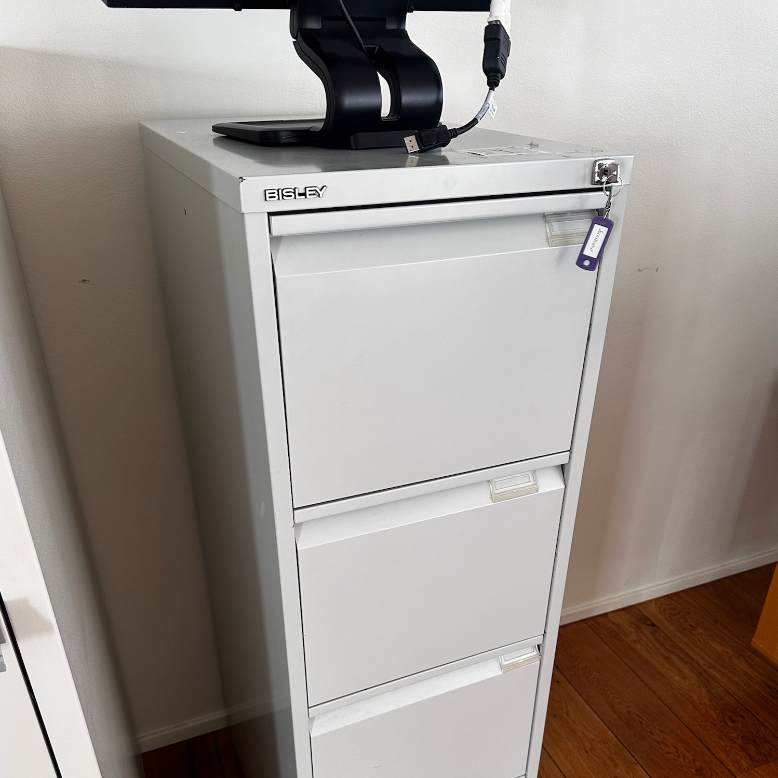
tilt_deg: -31.2
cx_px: 385
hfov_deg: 55.6
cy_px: 511
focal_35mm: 29
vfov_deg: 54.6
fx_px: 737
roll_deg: -0.4
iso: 125
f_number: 1.78
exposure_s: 1/121
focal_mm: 6.86
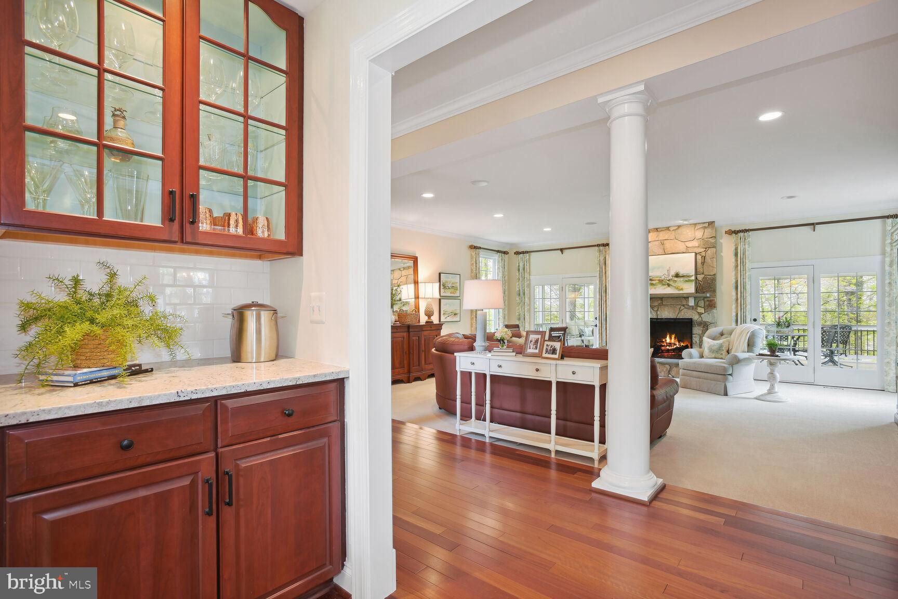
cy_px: 300
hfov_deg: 93.3
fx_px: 424
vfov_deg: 70.4
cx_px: 449
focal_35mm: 17
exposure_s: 1/2.5
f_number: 8
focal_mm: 17
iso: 100
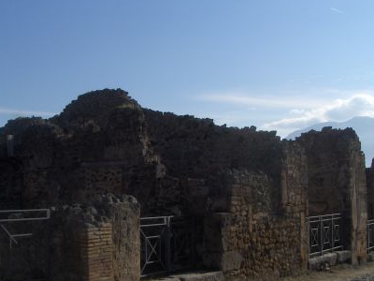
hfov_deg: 34.3
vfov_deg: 26.0
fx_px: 605
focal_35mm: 56
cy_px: 171
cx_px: 159
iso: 100
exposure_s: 1/877
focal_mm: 5.8
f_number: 4.3
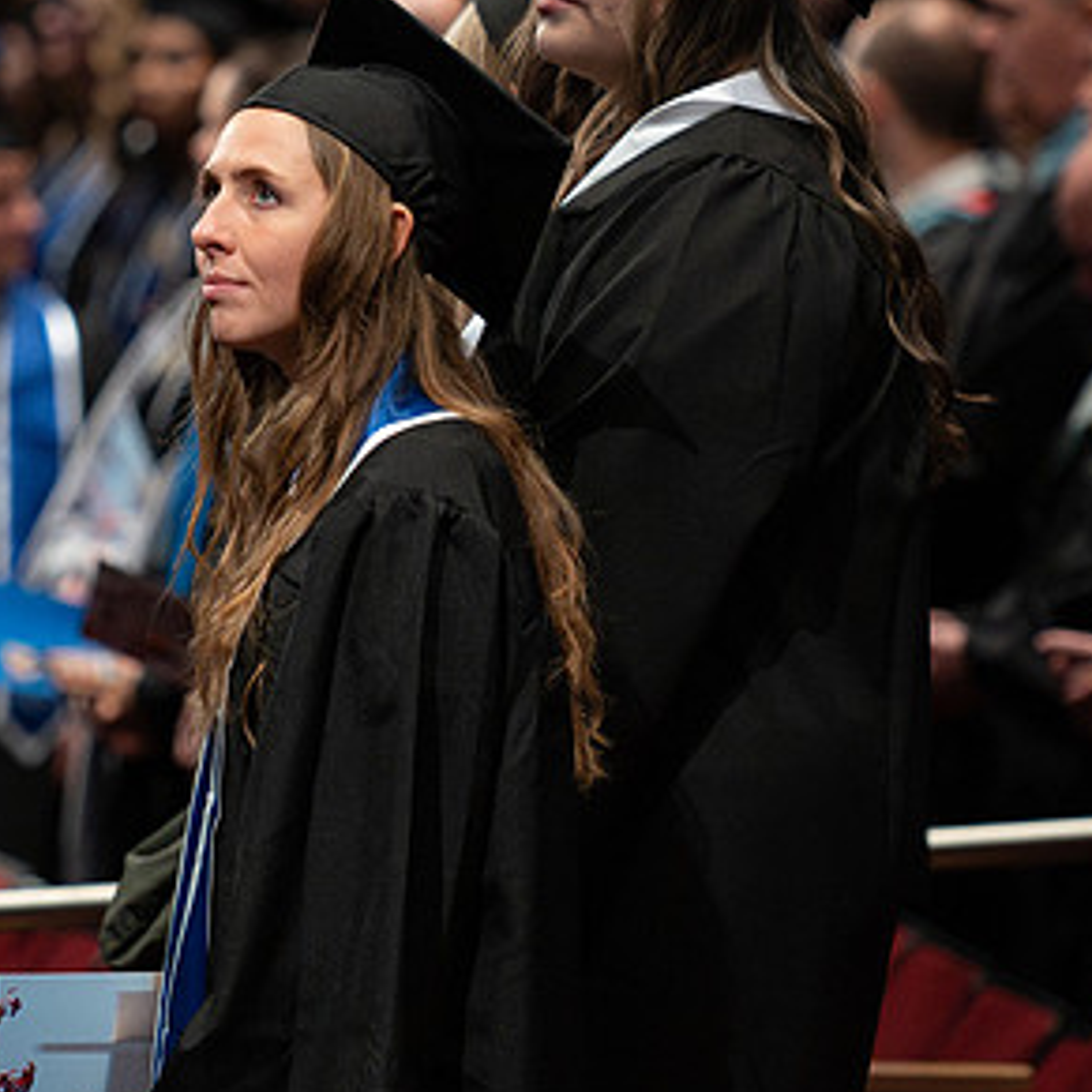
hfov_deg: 4.6
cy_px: 155
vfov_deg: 4.6
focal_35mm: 384
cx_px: 285
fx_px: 13705
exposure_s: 1/200
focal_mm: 160
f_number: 2.8
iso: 3200
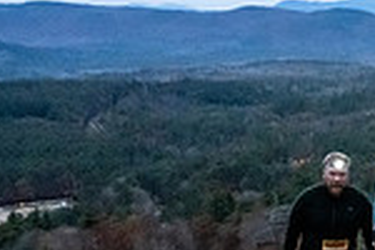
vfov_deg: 14.7
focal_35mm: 93
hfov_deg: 19.6
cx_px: 530
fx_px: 969
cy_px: 156
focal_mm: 24
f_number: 3.5
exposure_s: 1/160
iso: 20000
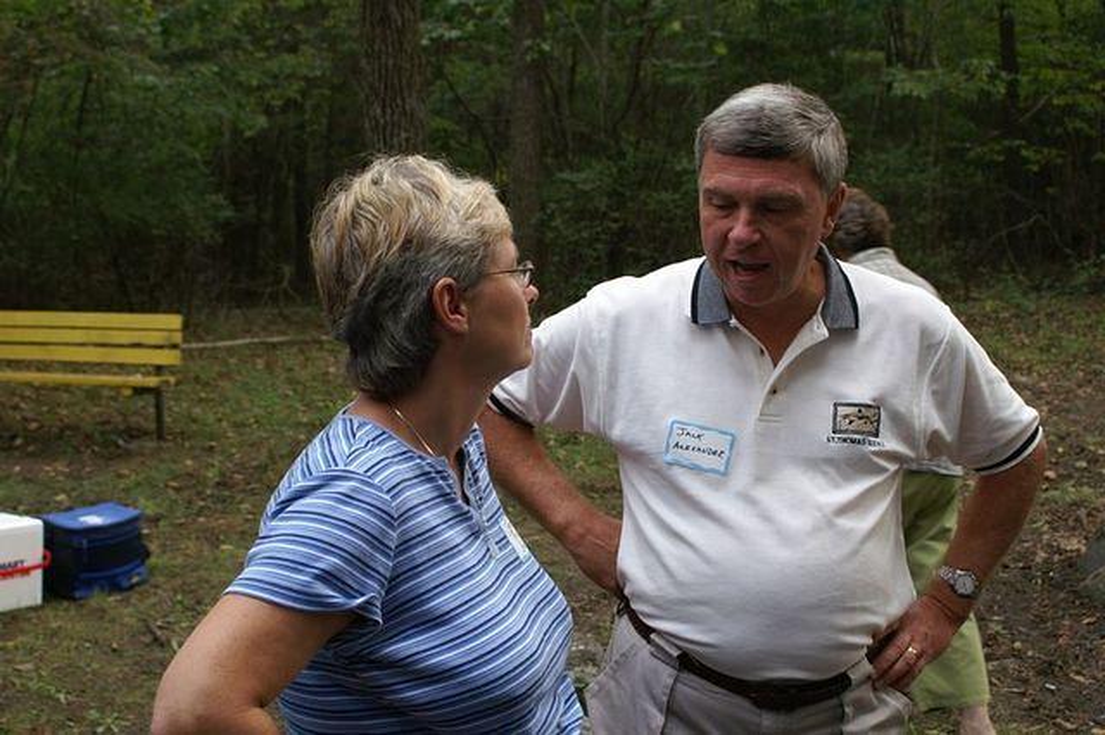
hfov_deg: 37.9
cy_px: 368
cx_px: 552
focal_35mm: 52
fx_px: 1611
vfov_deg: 25.7
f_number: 5.6
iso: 125
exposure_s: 1/60
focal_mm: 35
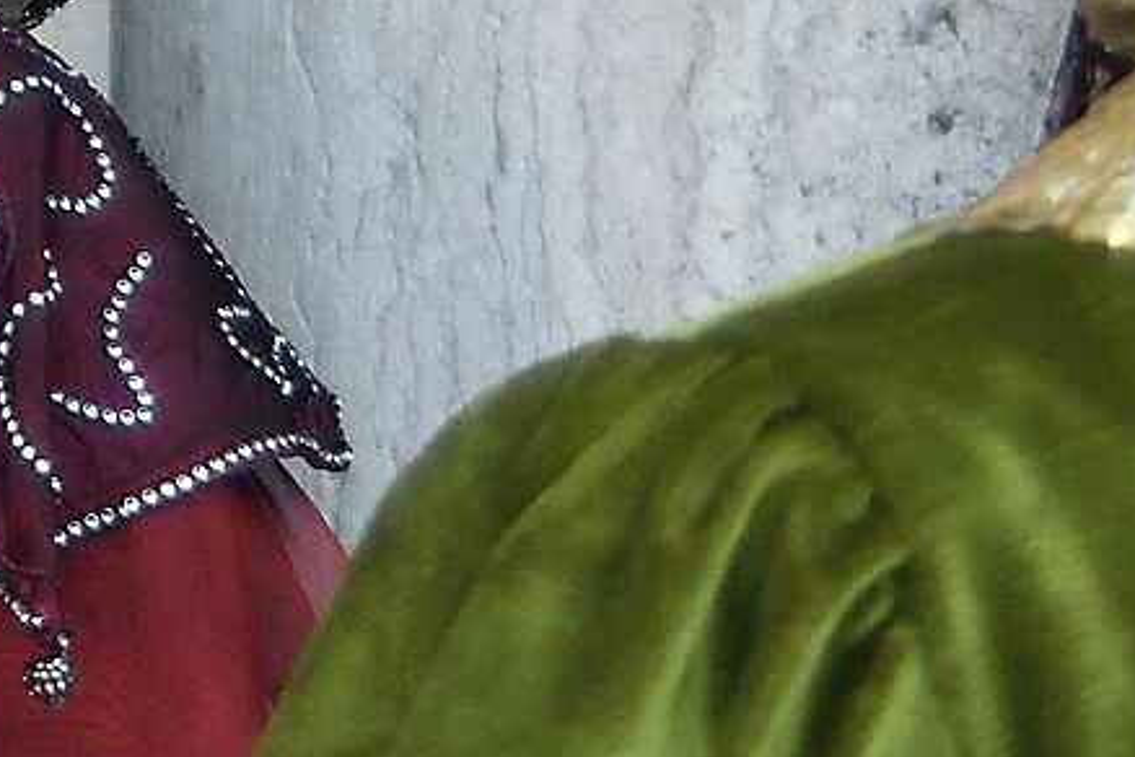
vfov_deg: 4.7
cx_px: -1158
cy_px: -674
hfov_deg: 6.9
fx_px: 9071
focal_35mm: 288
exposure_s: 1/800
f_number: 3.3
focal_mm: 35
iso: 1250
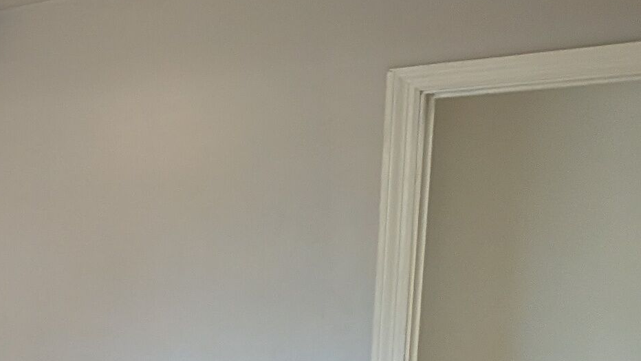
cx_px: -364
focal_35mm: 43
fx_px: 731
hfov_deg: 27.5
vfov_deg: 27.3
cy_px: 279
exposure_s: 1/40
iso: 362
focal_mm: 2.02
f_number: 1.7
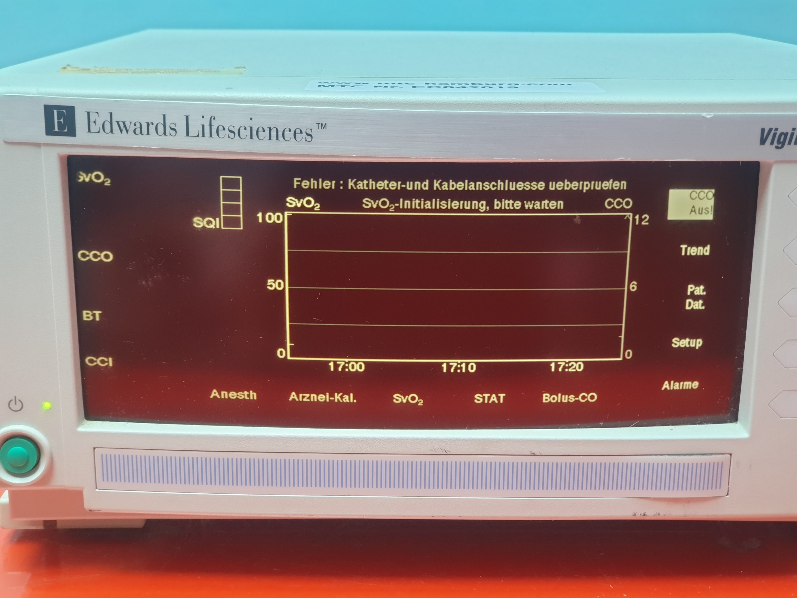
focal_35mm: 52
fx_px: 1197
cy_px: 299
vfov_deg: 28.0
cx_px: 398
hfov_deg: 36.8
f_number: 2.4
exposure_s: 1/24
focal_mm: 6
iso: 125
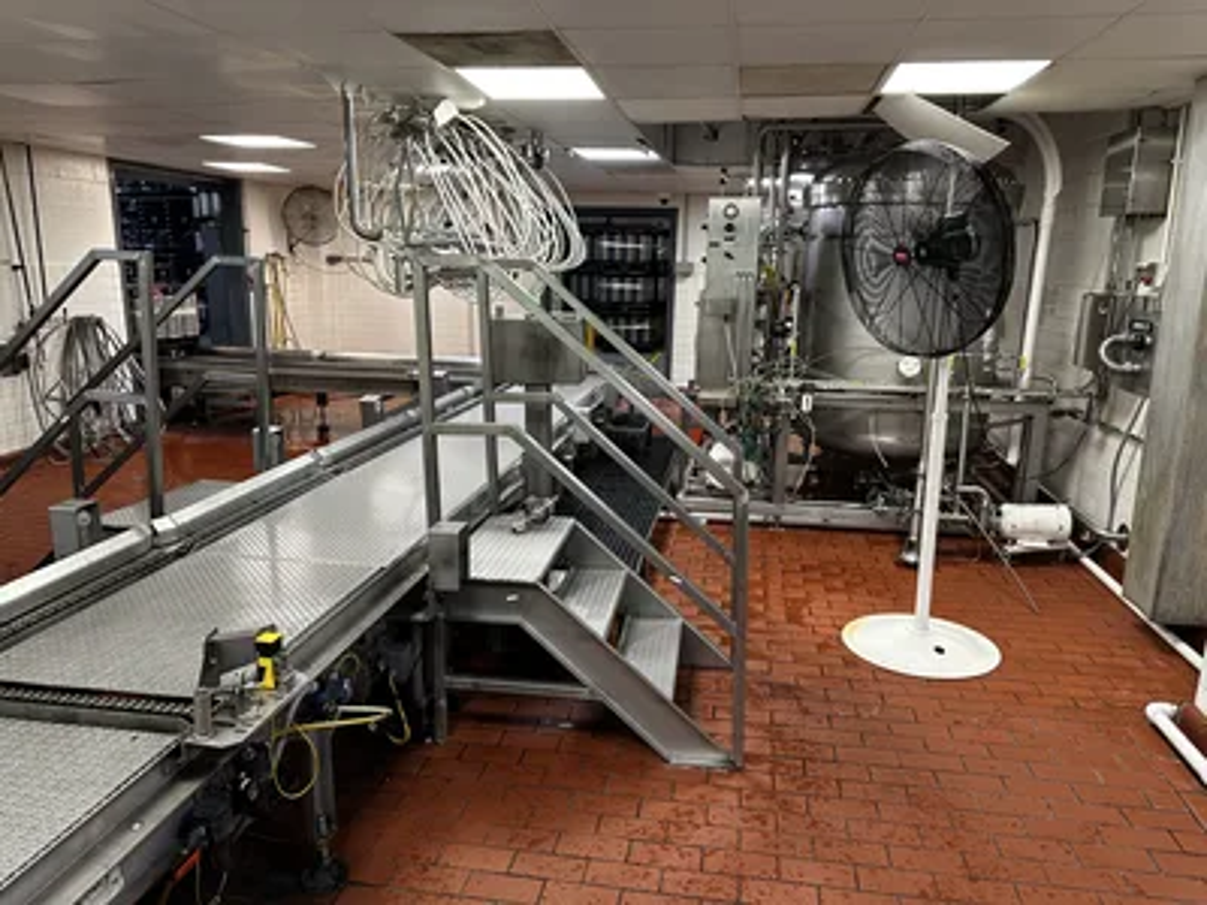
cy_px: 452
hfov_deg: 71.6
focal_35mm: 24
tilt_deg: -14.7
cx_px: 604
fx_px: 837
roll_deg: -1.0
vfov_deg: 56.8
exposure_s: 1/60
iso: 125
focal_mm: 6.86
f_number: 1.78
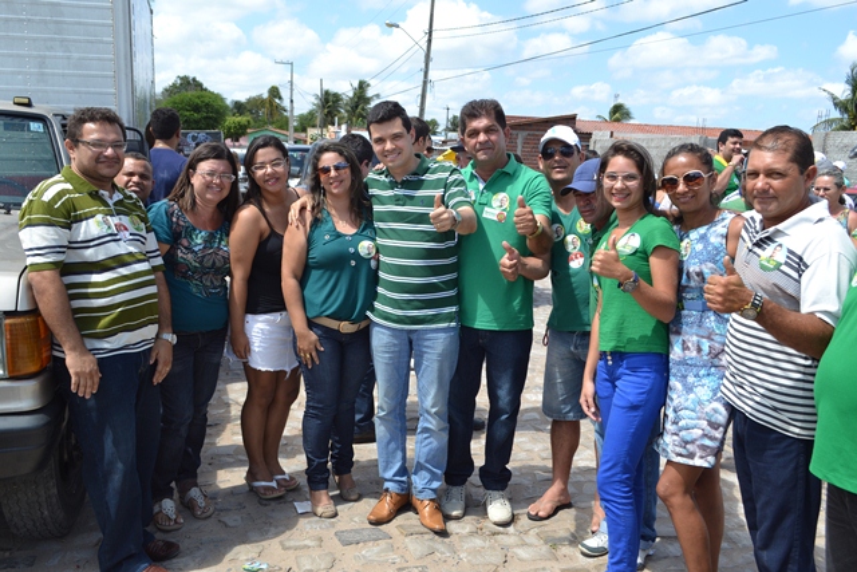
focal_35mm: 33
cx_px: 428
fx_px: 786
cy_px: 286
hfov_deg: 57.2
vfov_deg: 40.0
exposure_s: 1/200
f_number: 7.1
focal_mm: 22
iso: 100
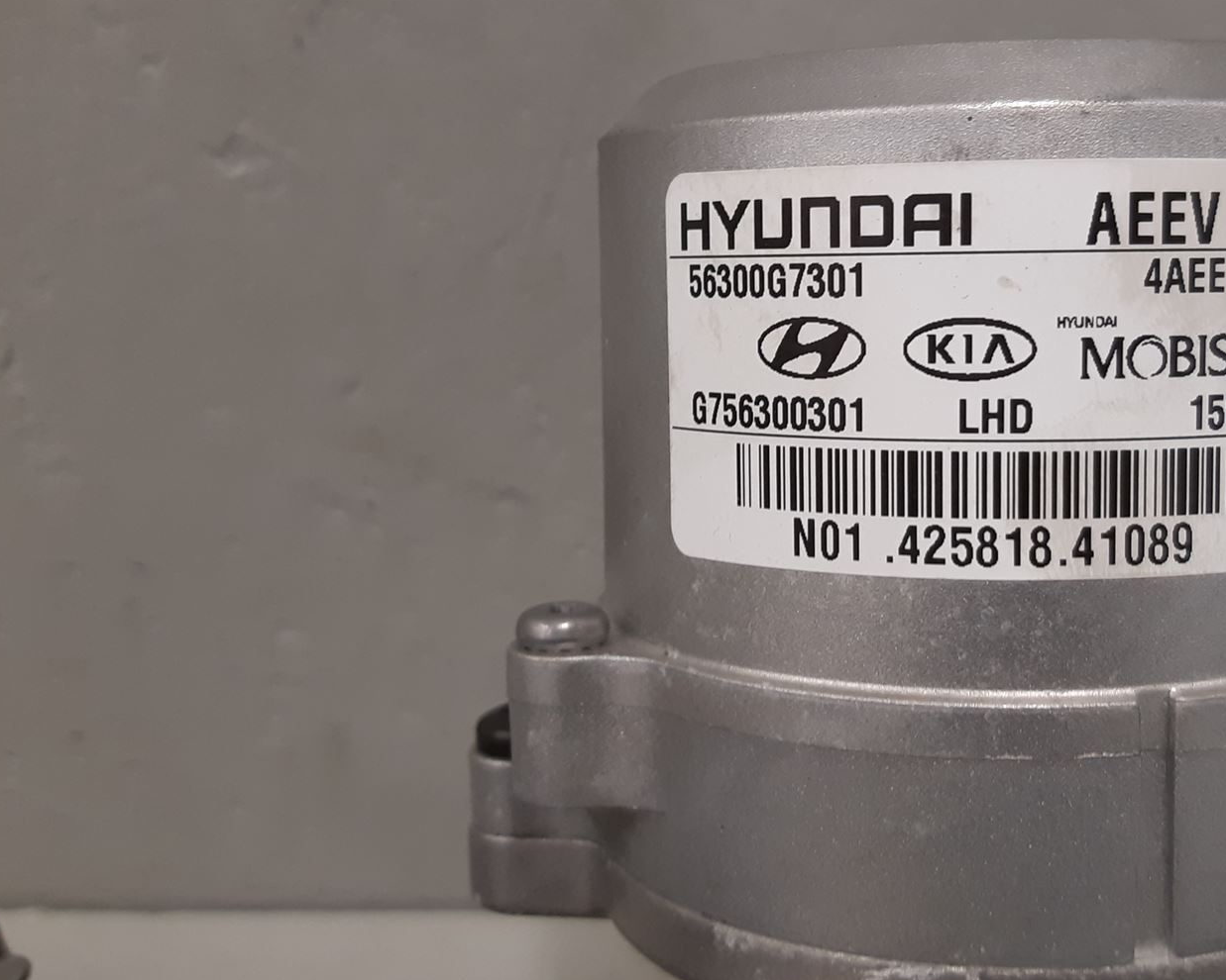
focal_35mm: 42
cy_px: 468
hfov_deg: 43.5
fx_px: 1524
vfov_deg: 35.7
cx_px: 768
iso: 100
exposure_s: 1/50
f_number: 1.7
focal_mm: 3.93
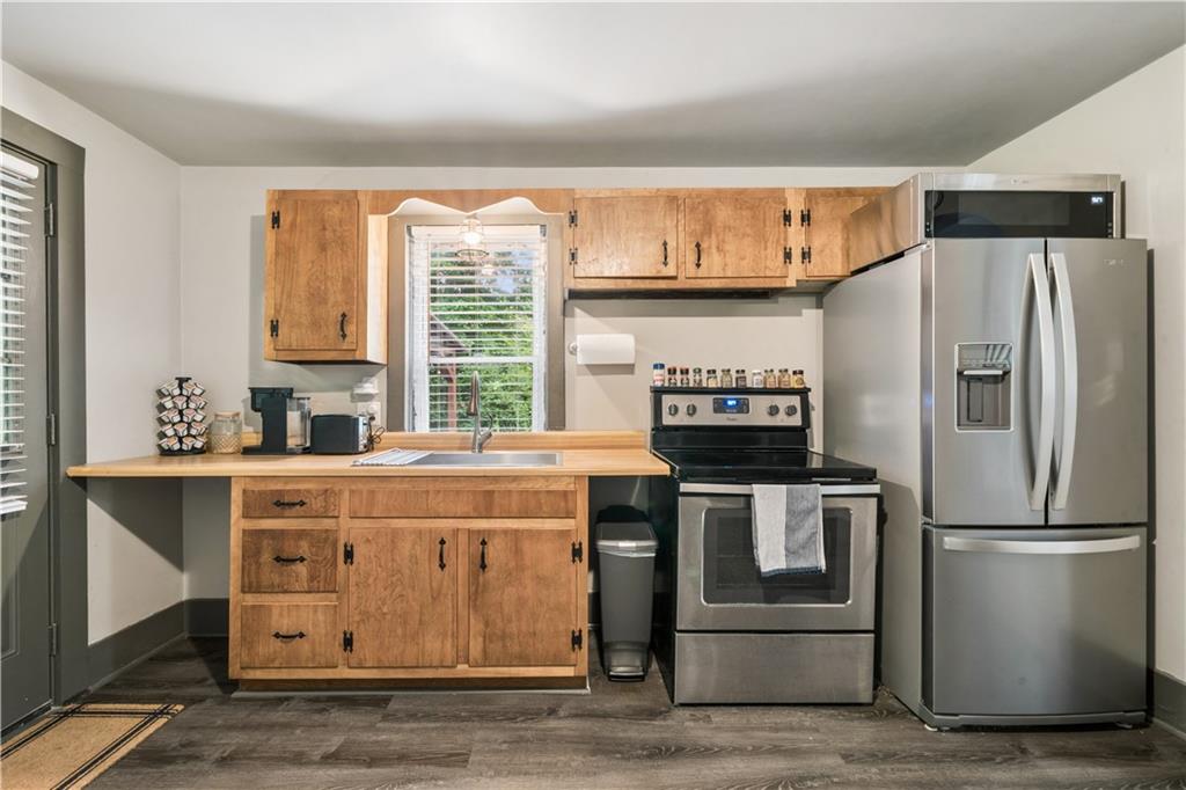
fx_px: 494
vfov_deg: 77.3
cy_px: 395
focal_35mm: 15
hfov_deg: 100.4
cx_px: 593
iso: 200
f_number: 11
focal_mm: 15
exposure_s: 1.6
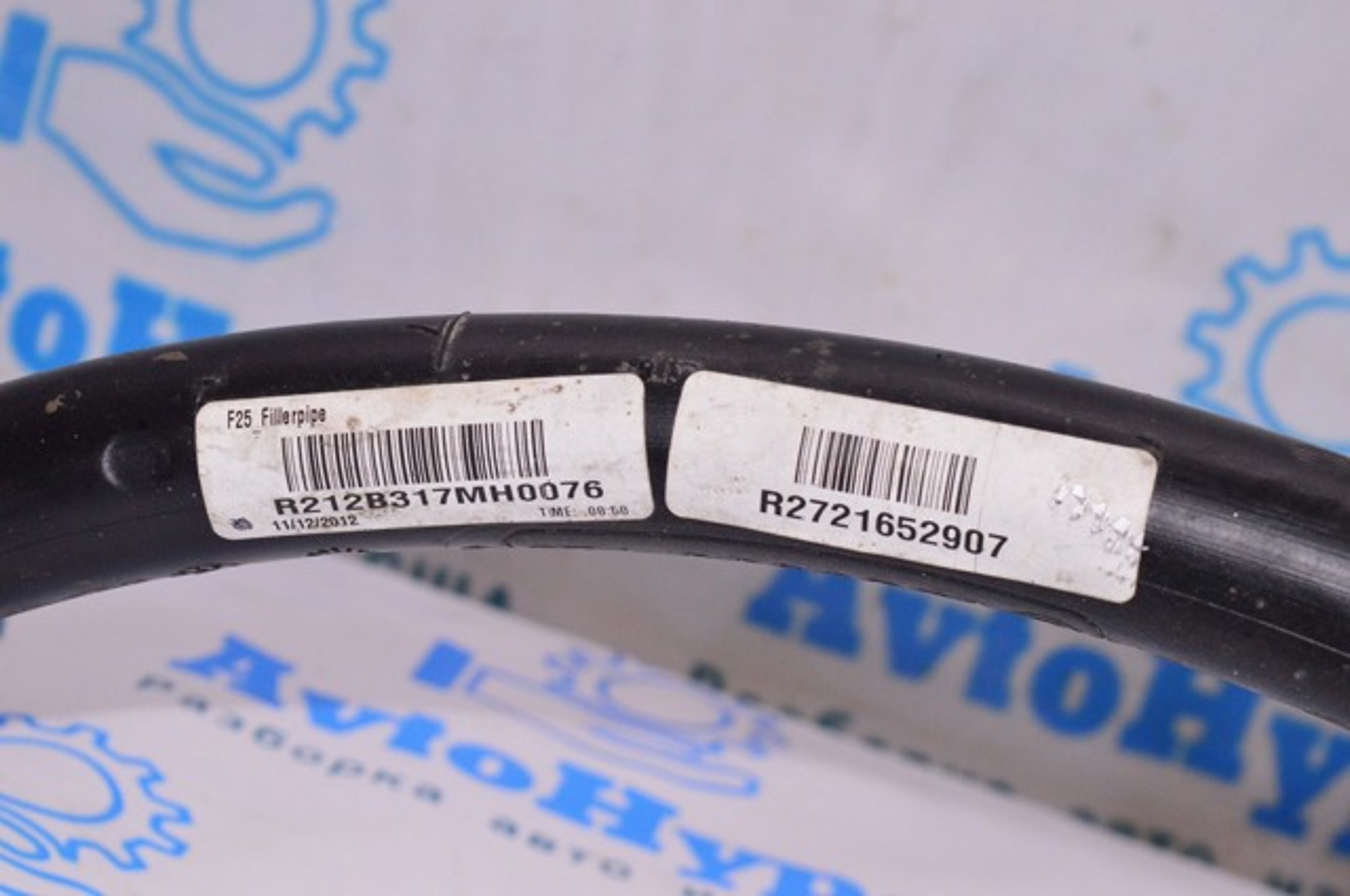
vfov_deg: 18.1
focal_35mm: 75
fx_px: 2809
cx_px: 675
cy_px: 448
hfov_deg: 27.0
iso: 1600
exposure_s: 1/200
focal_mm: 50
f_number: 8
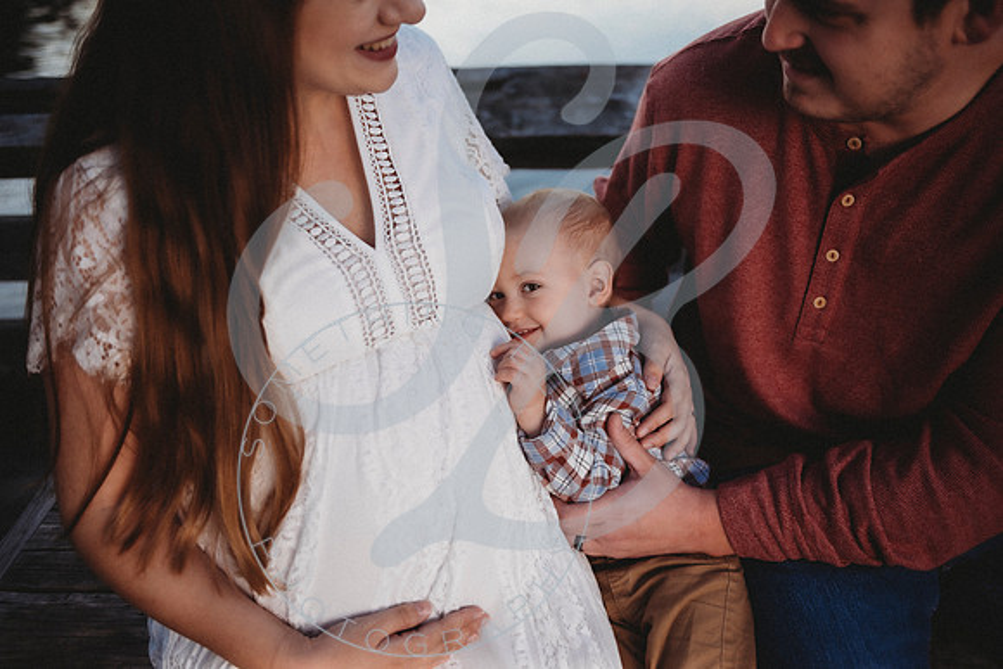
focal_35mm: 32
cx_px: 502
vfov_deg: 41.1
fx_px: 892
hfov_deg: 58.7
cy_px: 334
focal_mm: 32
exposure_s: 1/500
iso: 100
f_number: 2.8
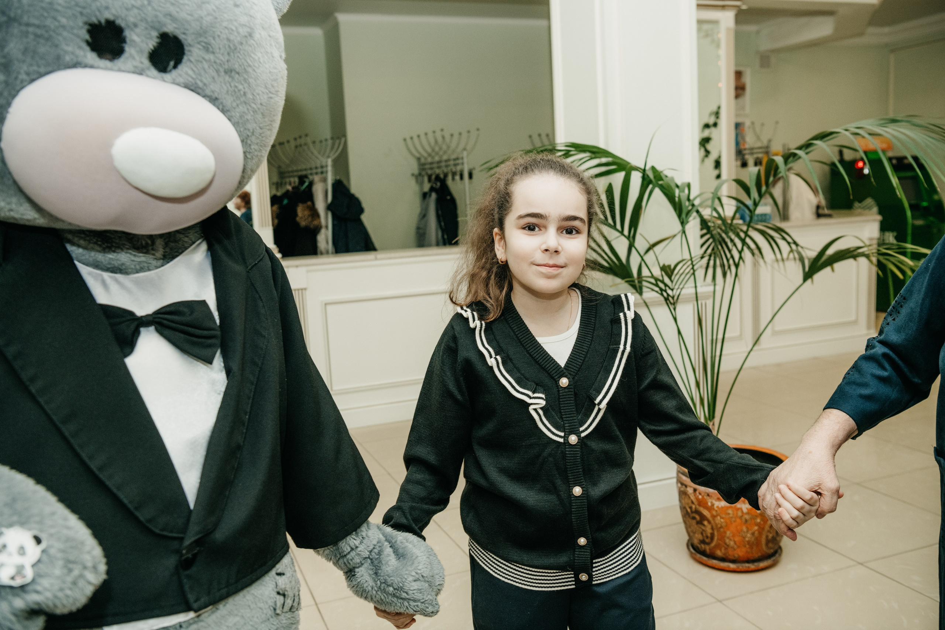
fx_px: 892
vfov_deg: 38.9
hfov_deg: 55.8
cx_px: 472
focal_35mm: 34
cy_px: 315
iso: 640
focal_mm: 34
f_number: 4.5
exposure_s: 1/160
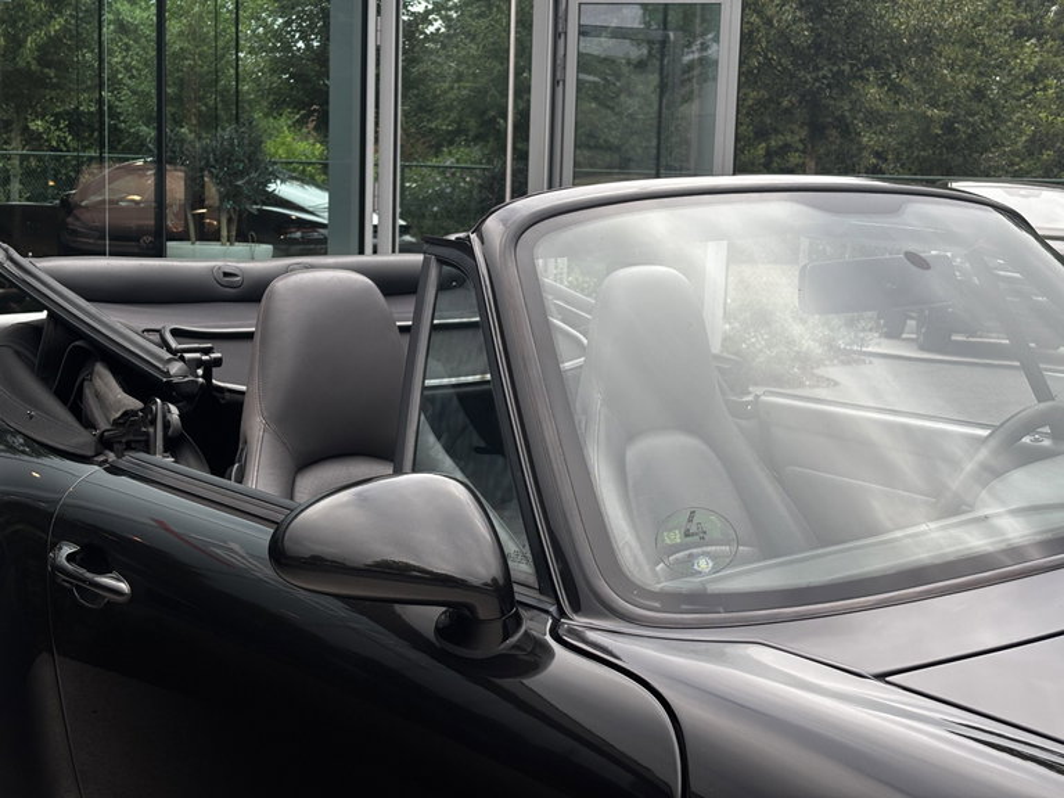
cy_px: 399
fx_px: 1598
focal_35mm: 52
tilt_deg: -5.6
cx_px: 532
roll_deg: -2.2
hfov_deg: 36.8
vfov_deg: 28.0
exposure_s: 1/181
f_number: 1.6
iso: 32
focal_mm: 5.96
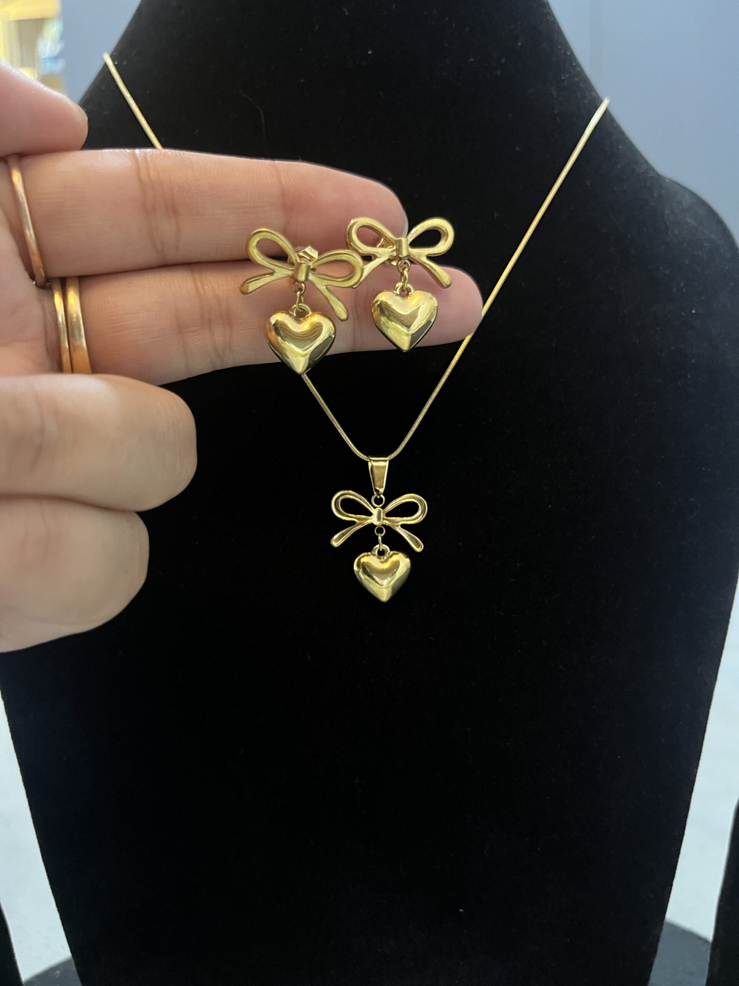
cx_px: 370
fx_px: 740
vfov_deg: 67.3
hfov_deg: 53.1
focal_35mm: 26
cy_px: 493
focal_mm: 5.1
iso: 500
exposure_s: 1/33
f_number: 1.6
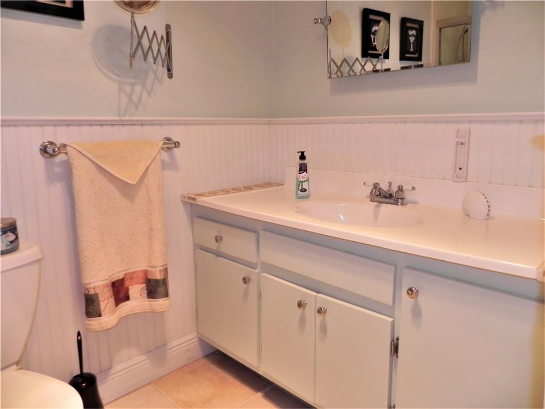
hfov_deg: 67.3
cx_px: 272
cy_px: 204
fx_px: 409
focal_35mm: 26
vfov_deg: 53.1
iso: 160
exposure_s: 1/43.4
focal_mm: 4.6
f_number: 2.8
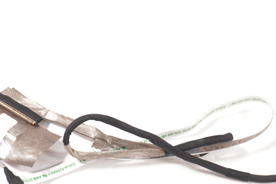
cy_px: 148
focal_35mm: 94
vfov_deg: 14.4
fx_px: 720
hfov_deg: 21.7
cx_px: 148
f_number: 5.6
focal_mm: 38
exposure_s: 1/80
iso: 640
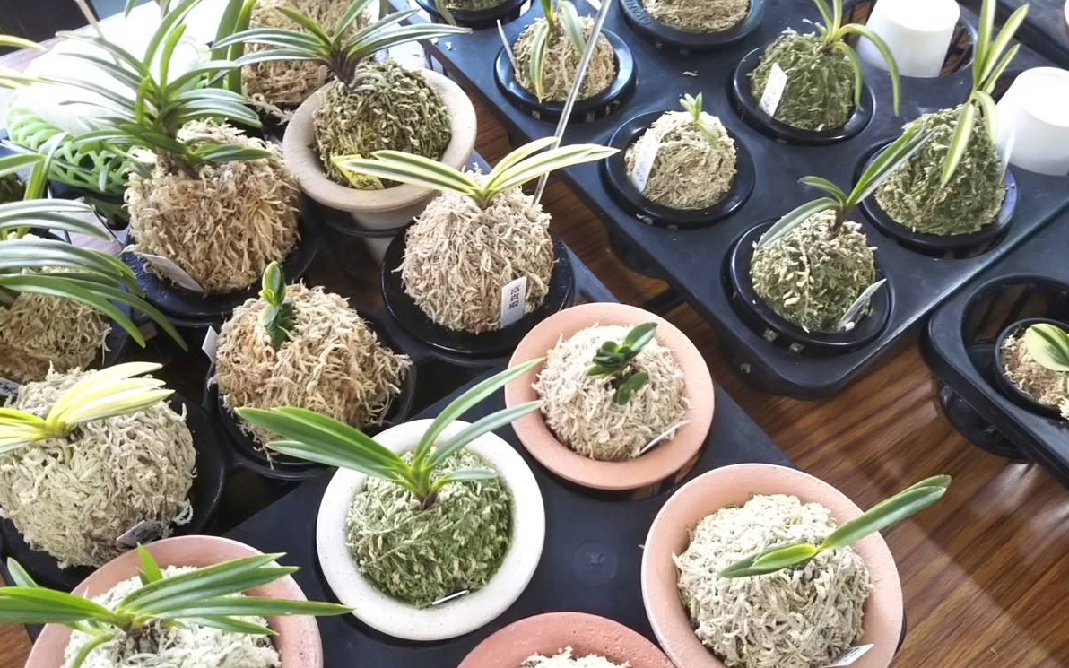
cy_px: 331
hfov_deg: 59.7
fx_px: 932
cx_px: 535
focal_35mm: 32
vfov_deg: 39.4
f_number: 2.2
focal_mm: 4
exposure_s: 1/33
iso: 100
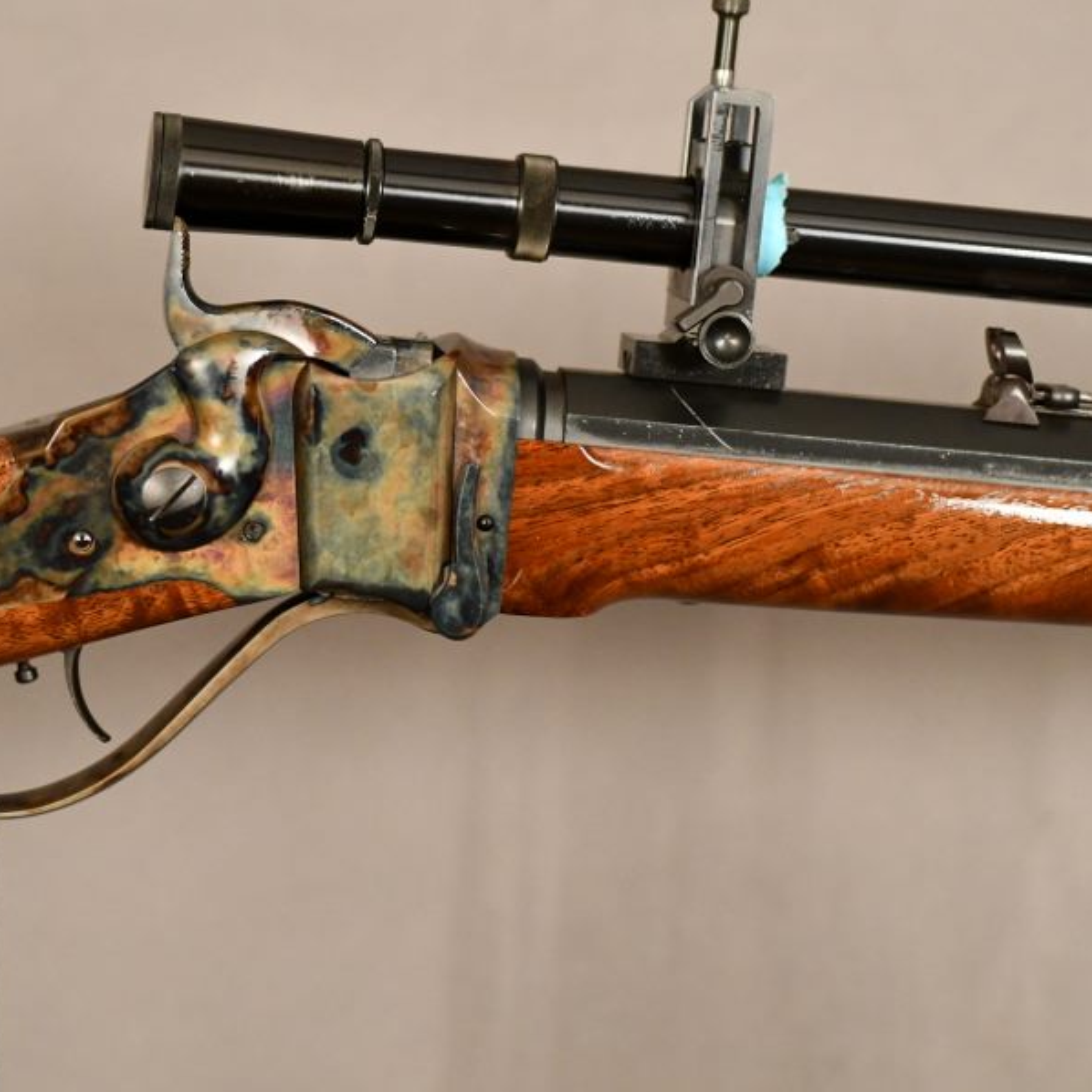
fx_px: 4675
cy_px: 474
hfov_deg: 13.3
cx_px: 369
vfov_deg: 13.3
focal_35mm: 131
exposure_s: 1/250
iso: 2500
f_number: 3.2
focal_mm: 60
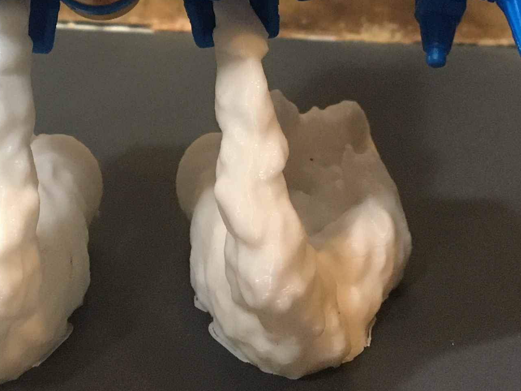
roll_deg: +3.7
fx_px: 1370
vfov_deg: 15.4
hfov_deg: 21.4
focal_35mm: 91
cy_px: -123
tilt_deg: -8.4
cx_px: 163
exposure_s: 1/30
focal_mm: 4.15
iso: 200
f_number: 2.2
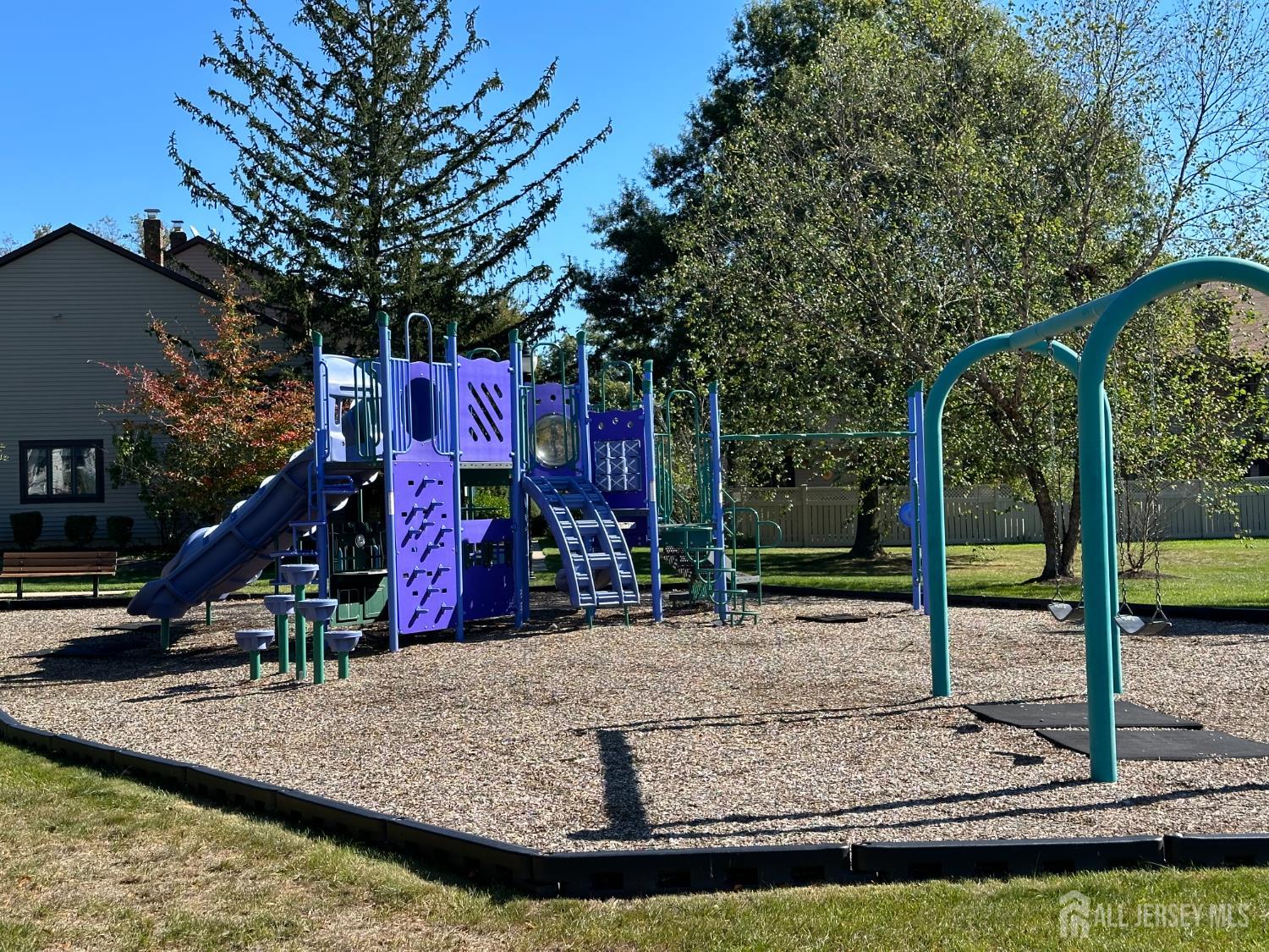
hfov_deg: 39.7
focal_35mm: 48
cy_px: 476
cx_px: 634
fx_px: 1760
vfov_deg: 30.3
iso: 64
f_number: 1.78
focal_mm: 6.86
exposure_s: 1/2028
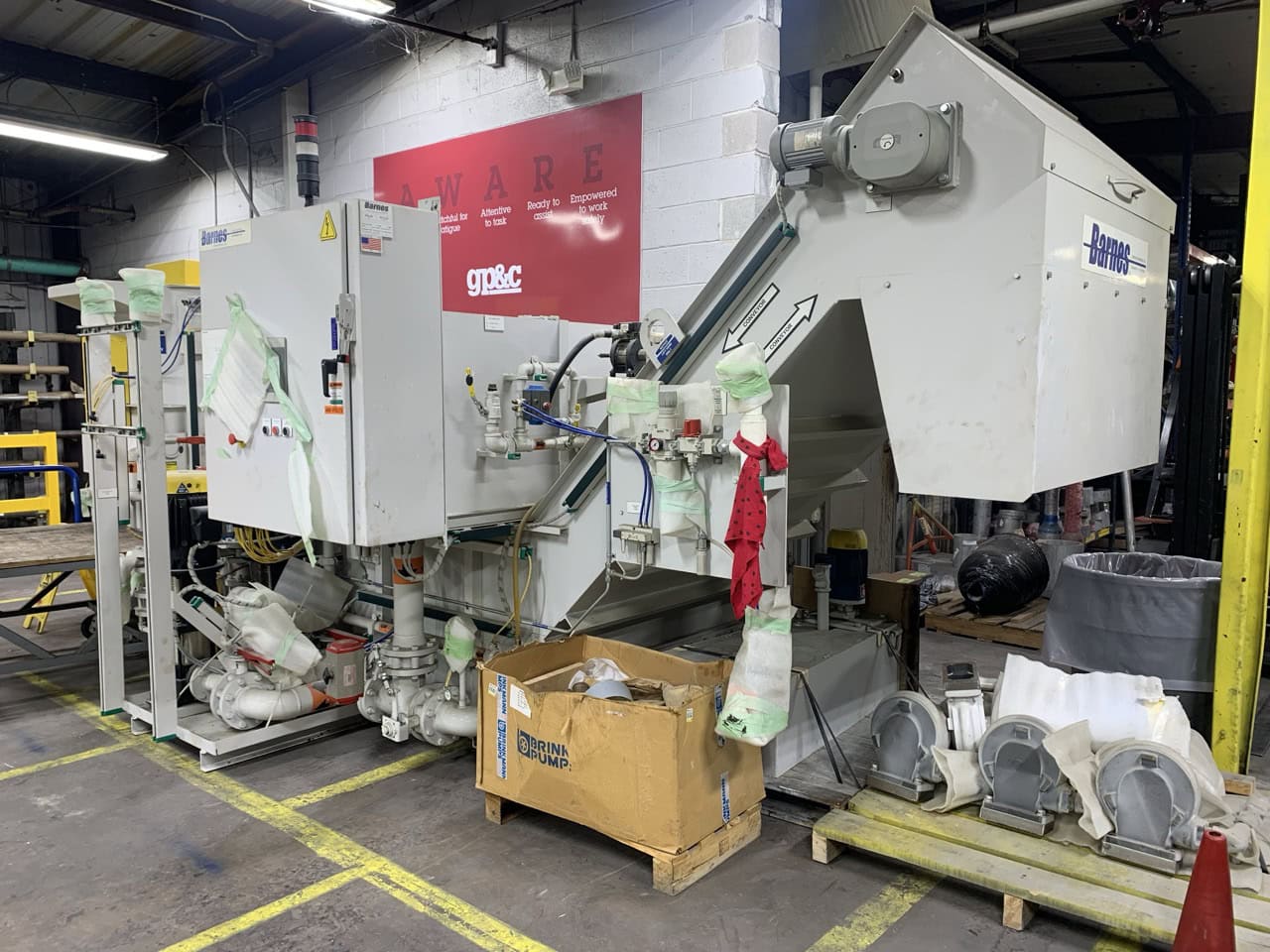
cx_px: 635
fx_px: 954
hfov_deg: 67.3
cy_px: 476
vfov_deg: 53.1
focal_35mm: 26
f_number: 1.8
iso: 50
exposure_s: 1/120
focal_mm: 4.2
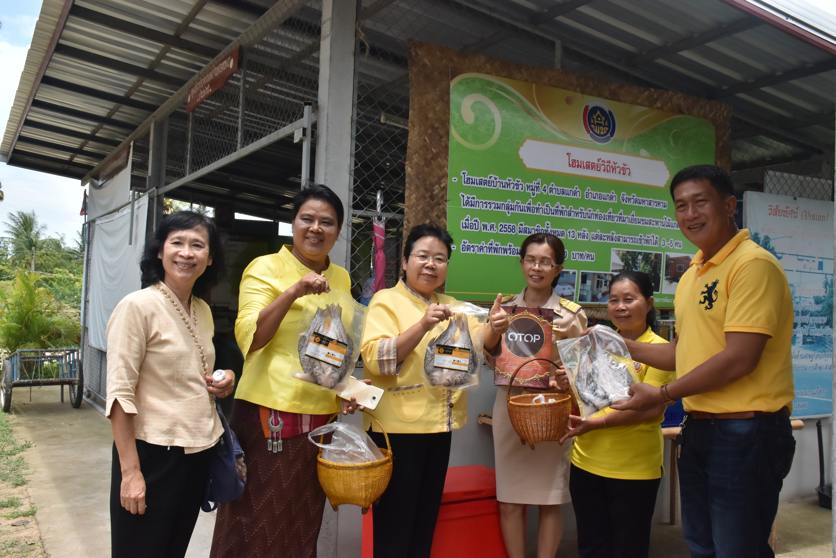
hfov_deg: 55.1
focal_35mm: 34
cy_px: 279
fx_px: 801
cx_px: 418
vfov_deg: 38.4
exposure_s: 1/640
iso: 640
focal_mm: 23
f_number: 13
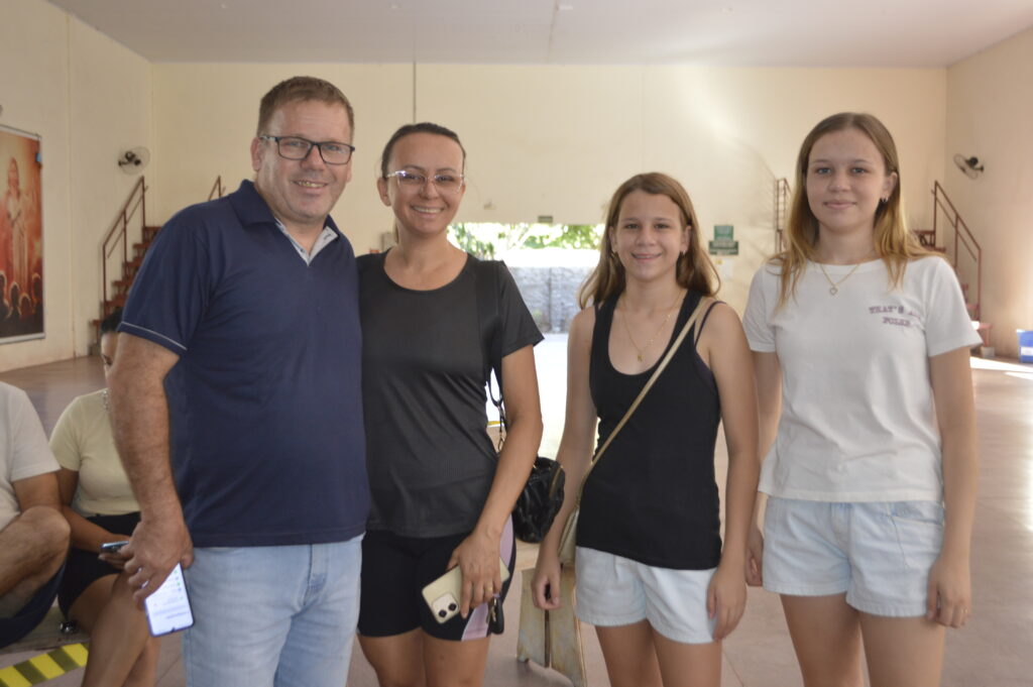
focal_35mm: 39
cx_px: 516
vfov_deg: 34.2
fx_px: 1118
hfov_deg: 49.6
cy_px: 344
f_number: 4.2
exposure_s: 1/60
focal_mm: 26
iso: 450
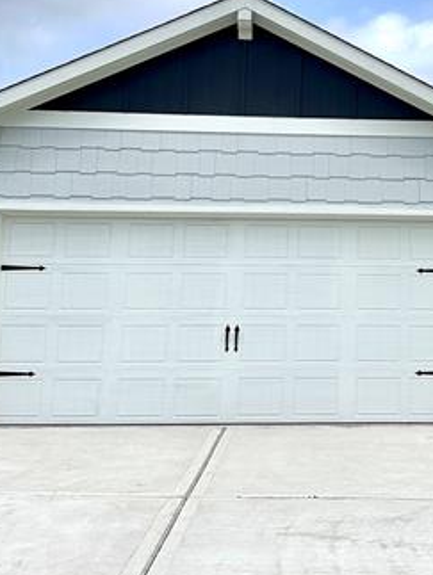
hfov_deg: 25.0
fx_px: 949
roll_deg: -0.6
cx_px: 387
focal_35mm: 57
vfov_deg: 32.8
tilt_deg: +12.1
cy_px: 116
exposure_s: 1/13699
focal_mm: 6.86
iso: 80
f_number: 1.78
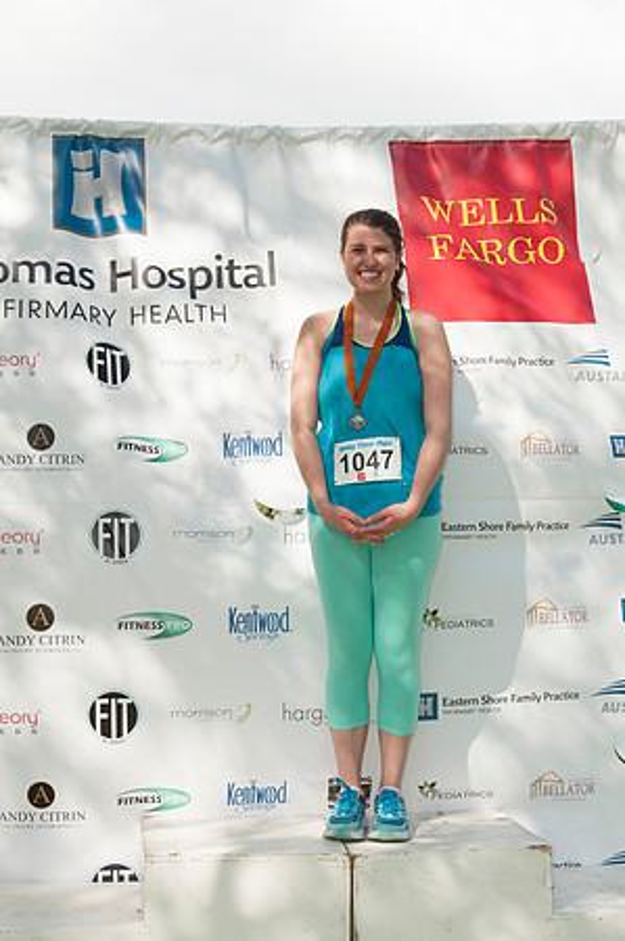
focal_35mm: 60
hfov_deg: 22.6
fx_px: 1566
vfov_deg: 33.4
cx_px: 312
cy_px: 470
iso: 250
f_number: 9
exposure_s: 1/200
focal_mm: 40
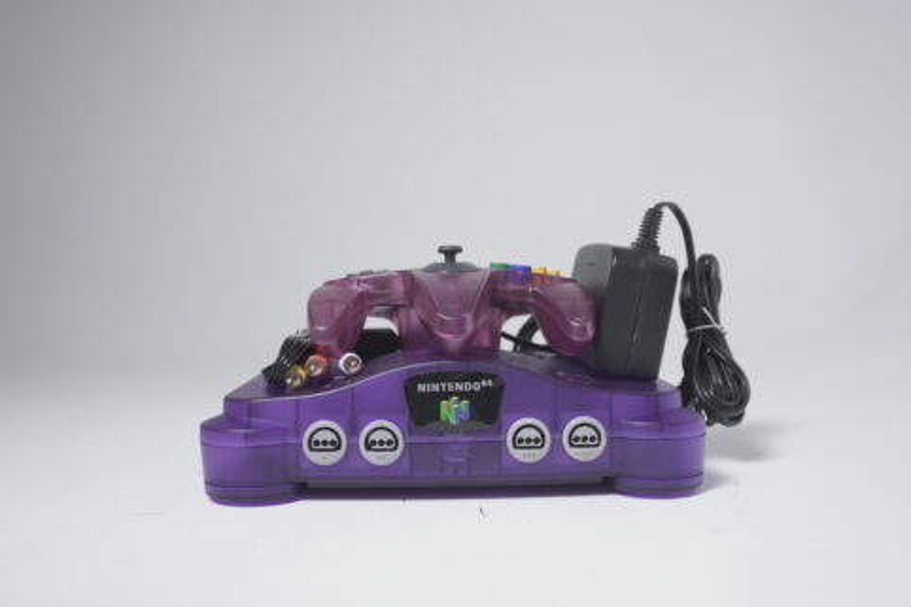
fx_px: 911
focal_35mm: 36
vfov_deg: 36.8
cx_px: 459
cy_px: 316
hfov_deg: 53.1
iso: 125
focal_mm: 34
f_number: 5.6
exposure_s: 1/4
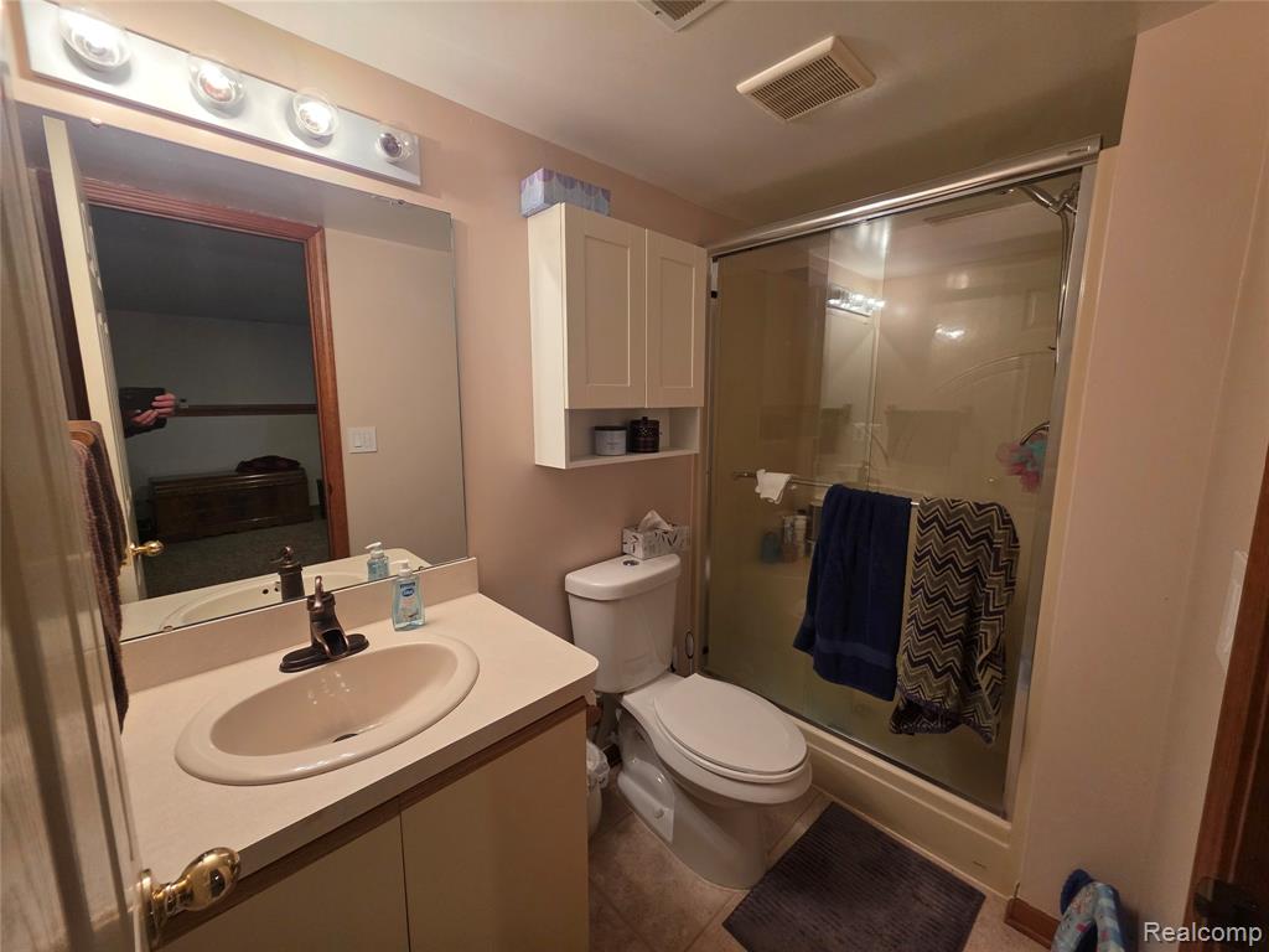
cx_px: 634
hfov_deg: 106.2
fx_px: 477
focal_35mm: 13
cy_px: 476
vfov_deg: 89.9
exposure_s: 1/120
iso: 200
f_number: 1.9
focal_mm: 2.2
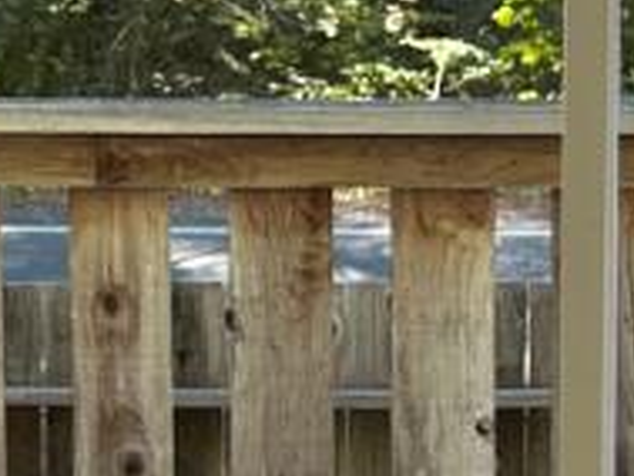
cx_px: 429
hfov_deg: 10.4
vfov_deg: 7.8
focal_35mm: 190
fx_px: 3482
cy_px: 354
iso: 80
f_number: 1.78
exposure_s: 1/121
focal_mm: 6.86
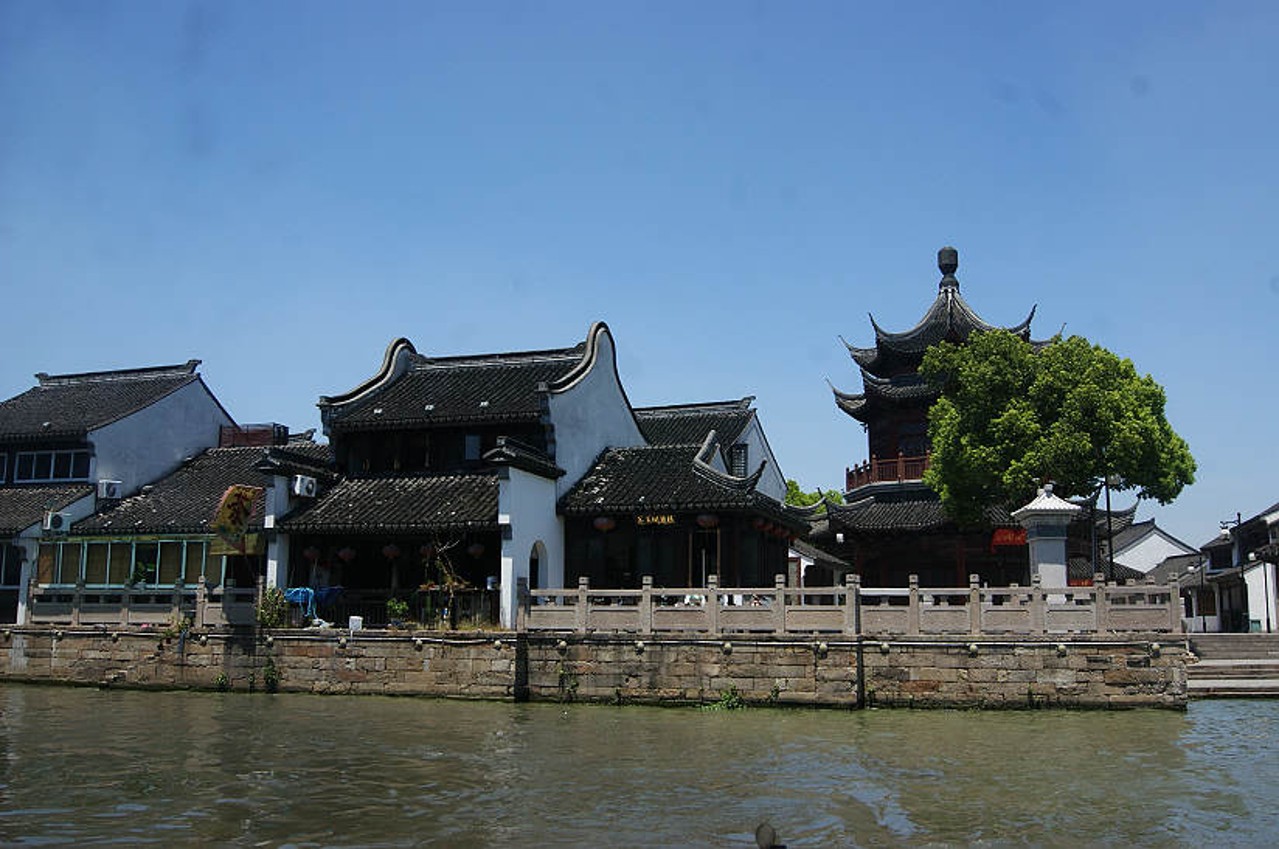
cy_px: 424
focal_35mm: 33
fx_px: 1171
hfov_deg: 57.3
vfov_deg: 39.9
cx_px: 640
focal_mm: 22
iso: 200
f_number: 10
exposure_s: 1/400
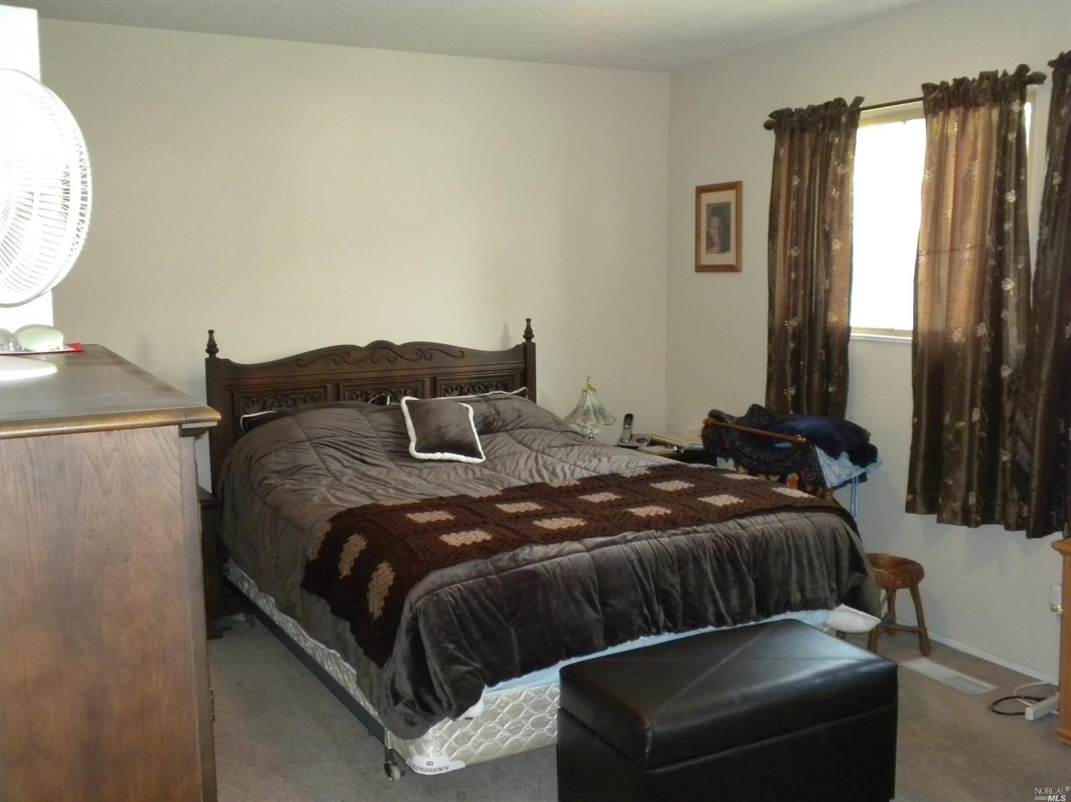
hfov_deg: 50.2
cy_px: 401
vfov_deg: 38.6
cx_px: 536
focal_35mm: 37
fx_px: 1144
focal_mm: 6.6
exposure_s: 1/30
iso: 400
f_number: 3.5
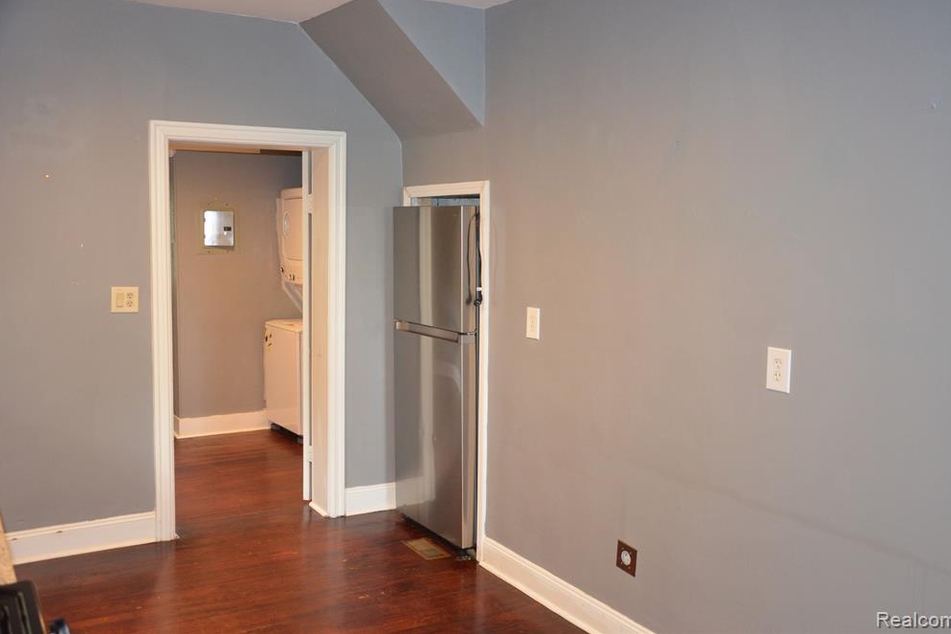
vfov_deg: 36.0
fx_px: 977
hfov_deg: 51.9
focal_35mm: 37
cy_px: 311
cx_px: 483
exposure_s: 1/60
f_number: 3.8
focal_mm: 24
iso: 2000
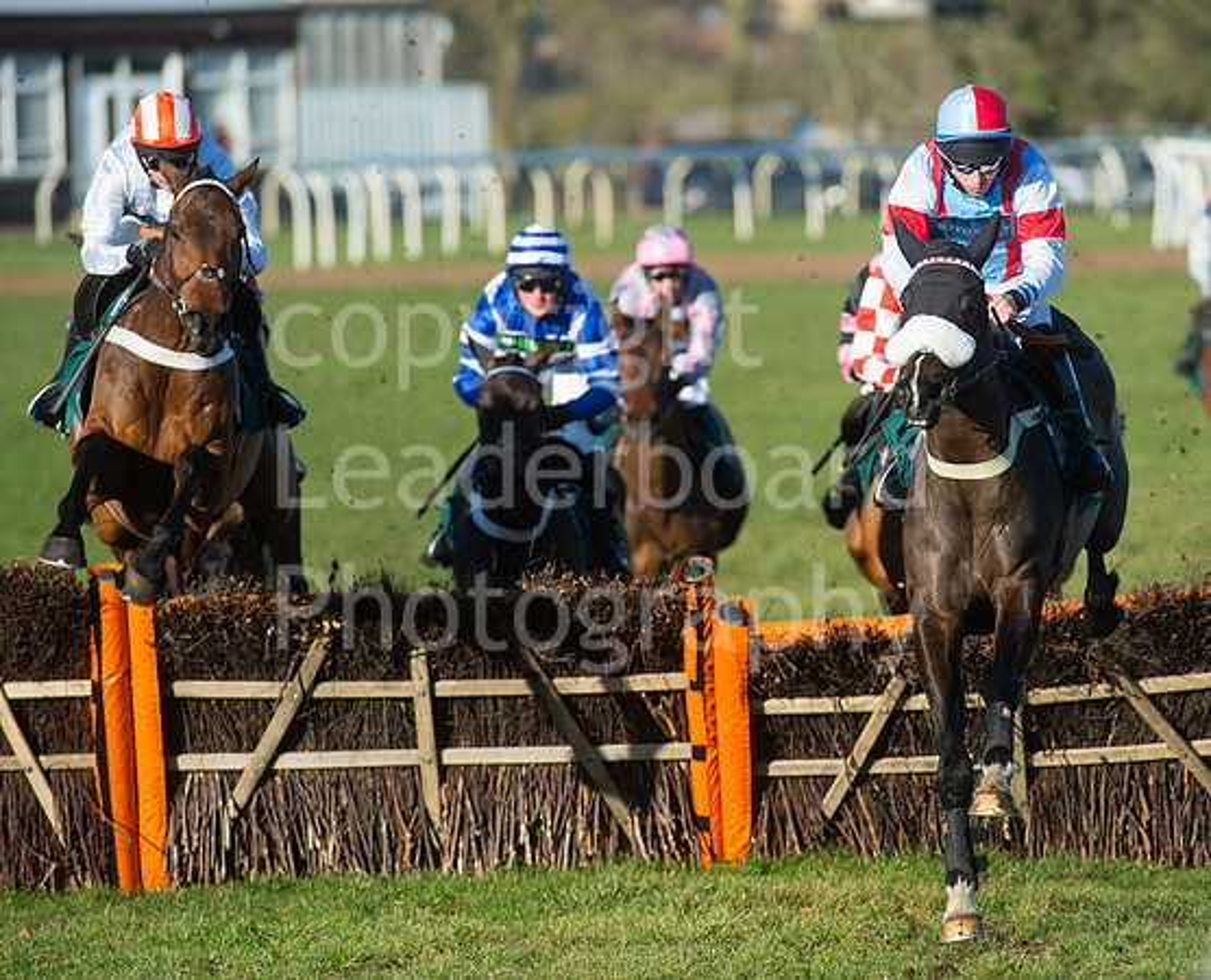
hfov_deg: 5.4
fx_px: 12850
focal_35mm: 357
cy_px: 475
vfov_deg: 4.4
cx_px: 697
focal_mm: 300
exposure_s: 1/2500
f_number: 7.1
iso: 400
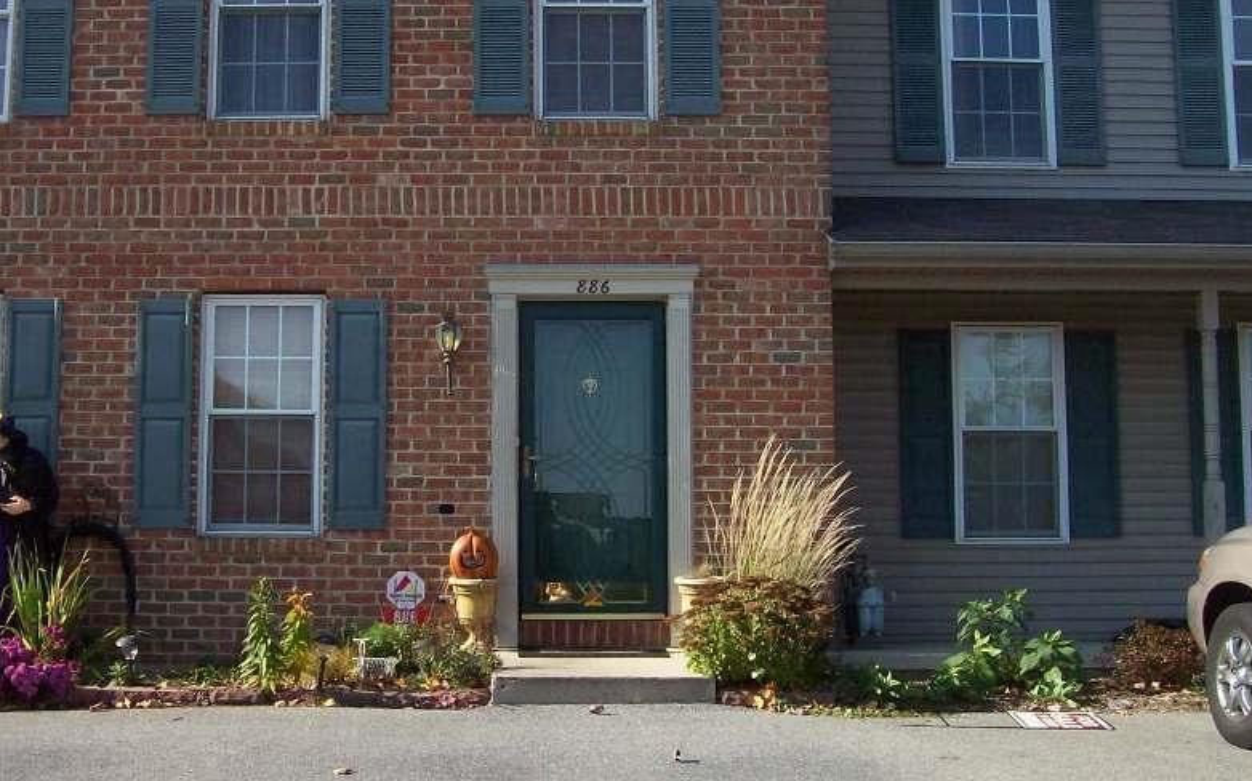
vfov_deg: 25.8
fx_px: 1705
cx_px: 474
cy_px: 371
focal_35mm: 50
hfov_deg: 40.1
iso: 80
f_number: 4.8
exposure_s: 1/397
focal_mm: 6
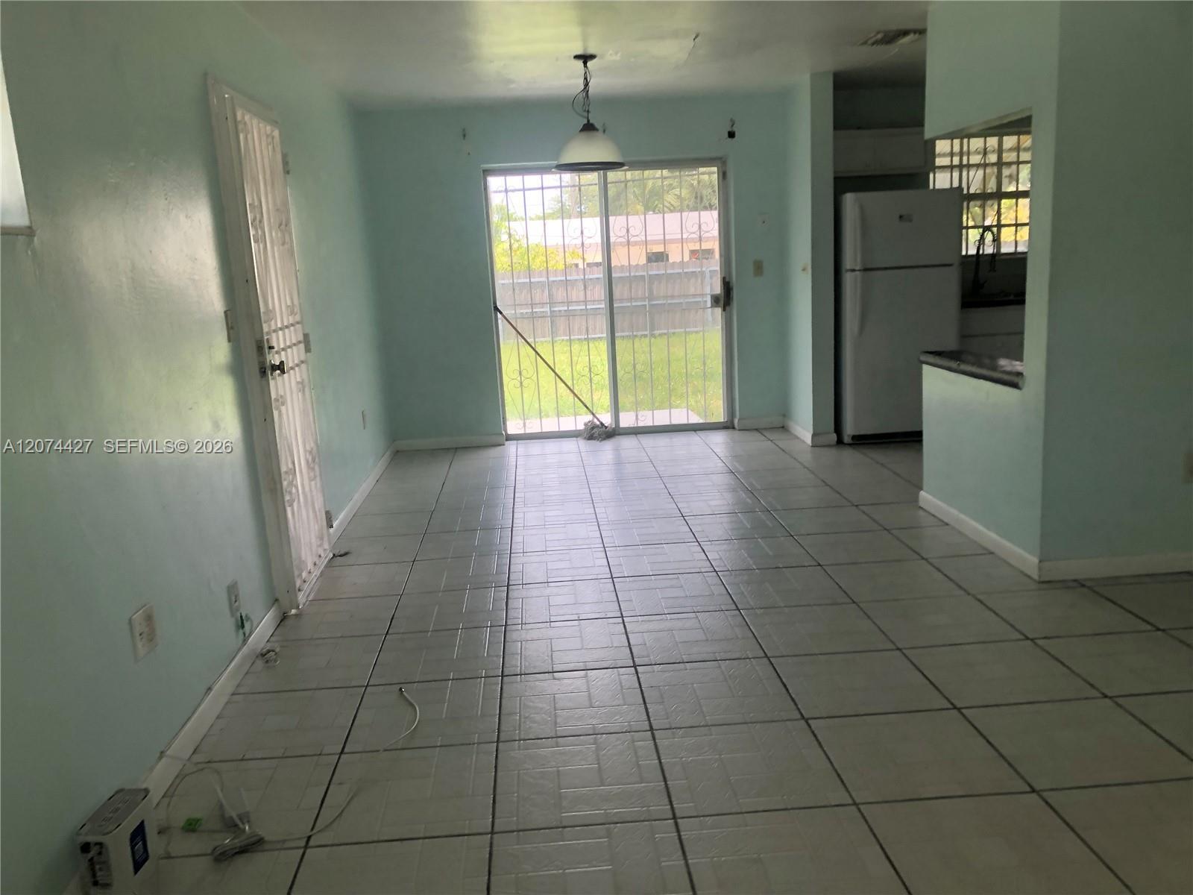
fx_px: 965
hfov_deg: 63.4
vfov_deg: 49.7
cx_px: 596
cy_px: 448
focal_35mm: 28
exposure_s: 1/183
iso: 20
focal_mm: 3.99
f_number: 1.8
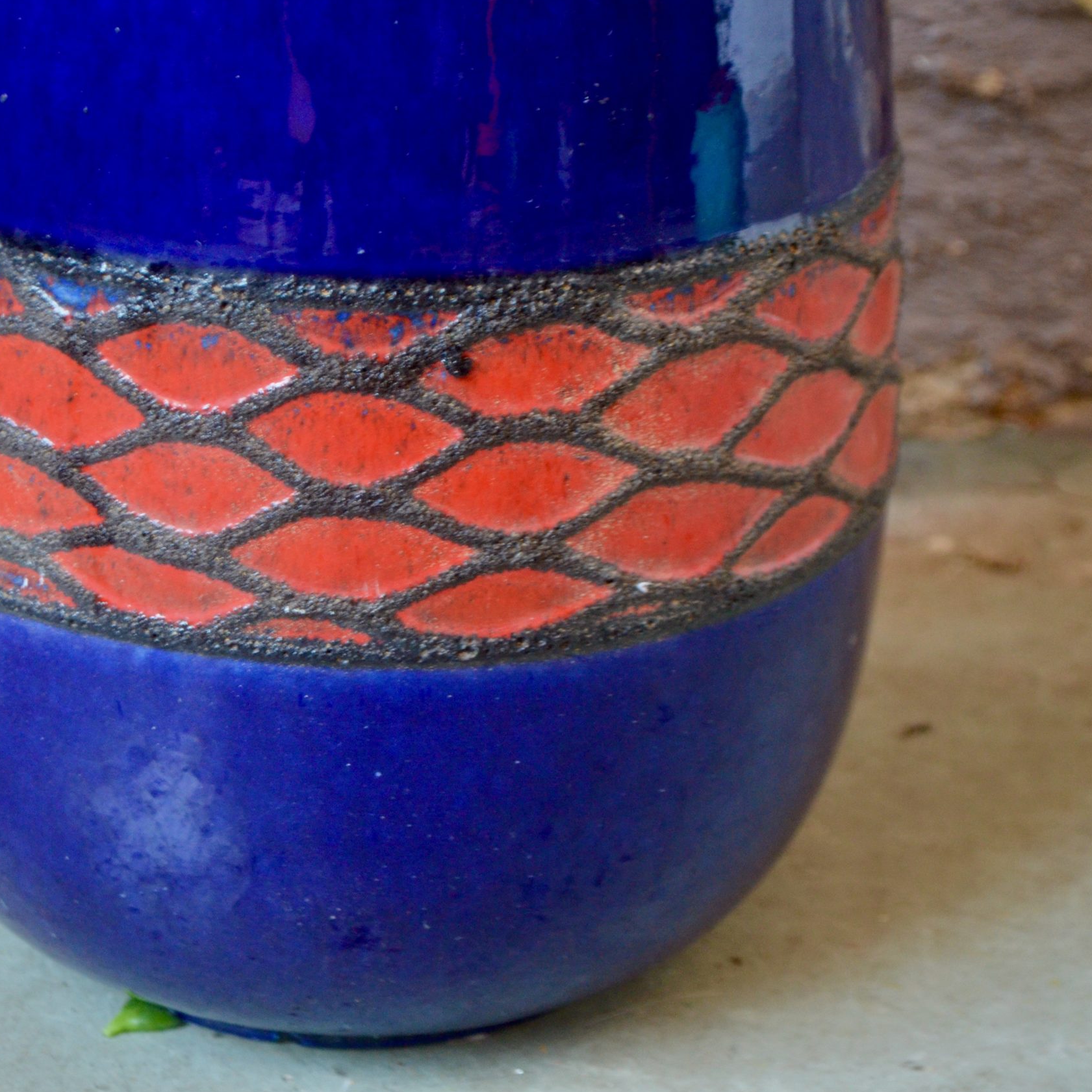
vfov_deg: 18.7
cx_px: 305
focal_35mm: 93
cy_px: 544
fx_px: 3319
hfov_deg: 18.6
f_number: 5.6
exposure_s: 1/10
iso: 1250
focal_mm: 48
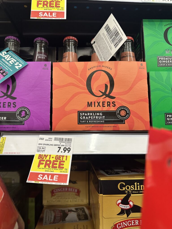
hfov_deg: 56.8
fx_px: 159
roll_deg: +0.9
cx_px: 86
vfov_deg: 71.6
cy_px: 114
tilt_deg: +4.4
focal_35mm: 24
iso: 200
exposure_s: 1/109
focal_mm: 6.86
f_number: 1.78
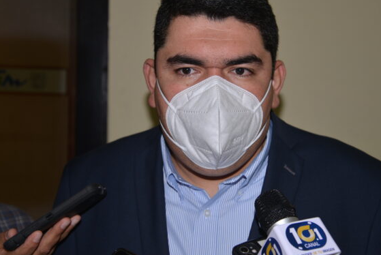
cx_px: 221
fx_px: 625
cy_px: 114
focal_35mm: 59
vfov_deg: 23.0
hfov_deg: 33.8
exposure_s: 1/60
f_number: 4.2
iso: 200
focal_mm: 44
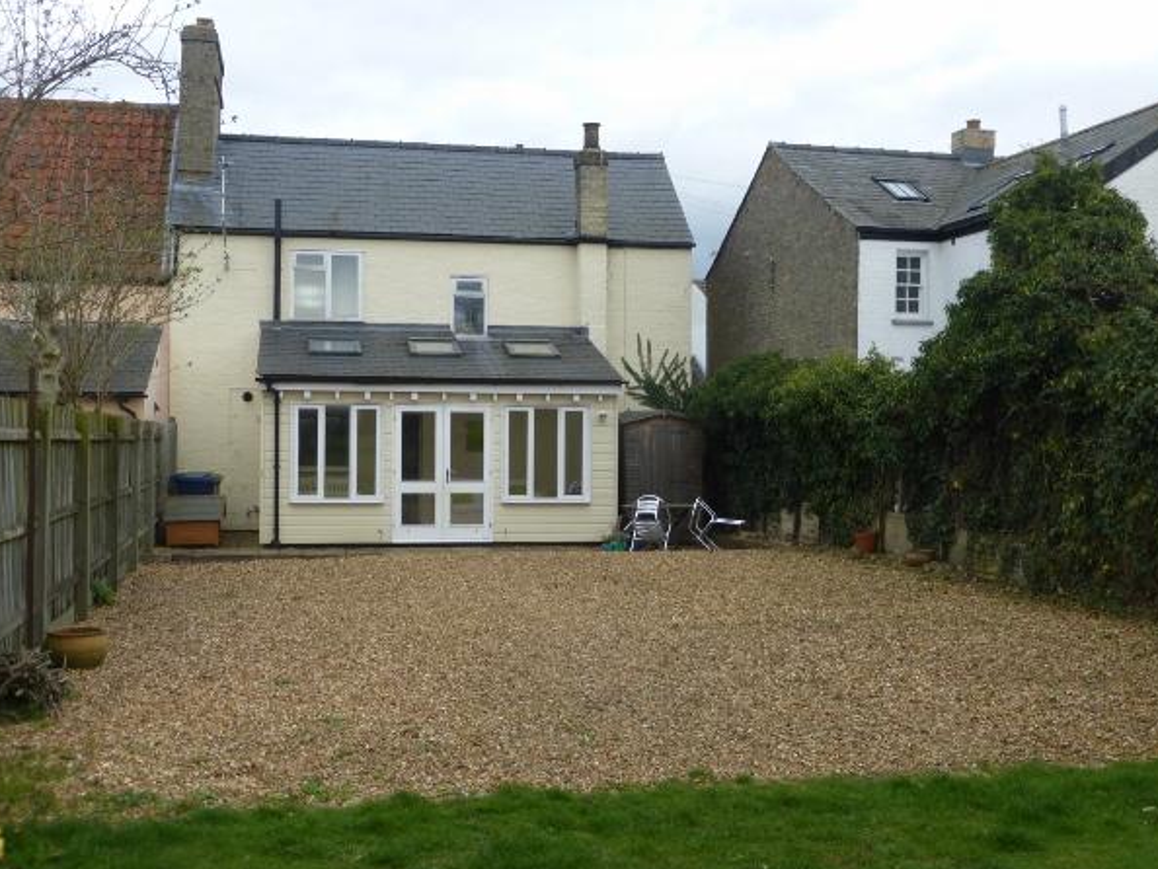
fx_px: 1406
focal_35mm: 42
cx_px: 593
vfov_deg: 34.4
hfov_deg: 44.8
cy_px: 419
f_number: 3.9
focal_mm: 6.9
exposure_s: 1/320
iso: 100
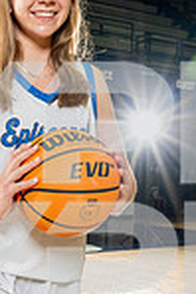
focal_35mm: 73
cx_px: 24
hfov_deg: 18.4
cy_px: 264
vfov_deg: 26.7
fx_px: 595
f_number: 8
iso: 640
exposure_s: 1/250
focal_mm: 24
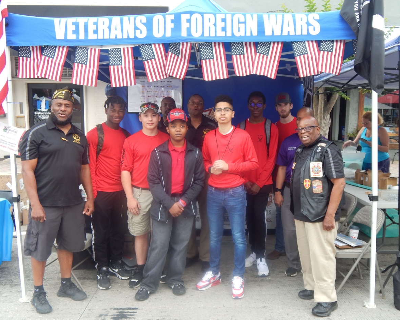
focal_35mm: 33
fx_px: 391
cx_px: 211
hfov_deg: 54.2
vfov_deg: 44.5
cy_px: 162
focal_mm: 5.6
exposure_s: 1/30
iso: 125
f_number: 3.2
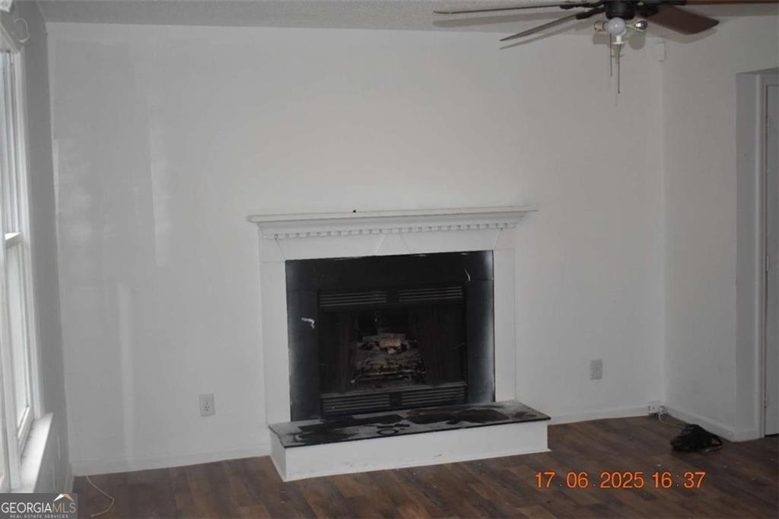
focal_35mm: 42
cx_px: 390
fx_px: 908
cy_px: 260
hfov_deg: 46.4
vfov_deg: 31.9
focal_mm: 28
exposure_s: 1/160
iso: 800
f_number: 4.2
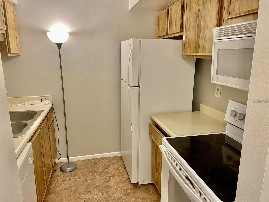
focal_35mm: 26
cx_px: 134
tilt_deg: -12.9
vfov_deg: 53.1
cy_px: 101
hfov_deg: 67.3
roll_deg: +0.5
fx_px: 202
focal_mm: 4.2
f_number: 1.6
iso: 200
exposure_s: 1/60
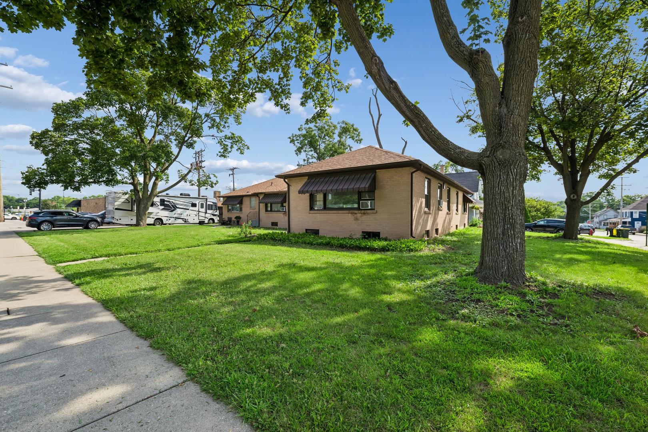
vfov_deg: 77.3
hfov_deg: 100.4
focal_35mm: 15
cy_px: 216
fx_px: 270
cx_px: 324
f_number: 8
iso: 200
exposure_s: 1/320
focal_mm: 15
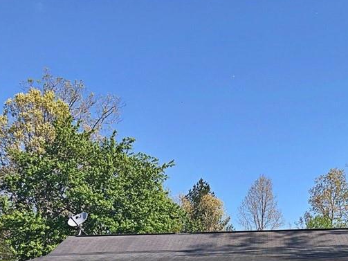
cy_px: 246
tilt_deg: +4.4
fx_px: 573
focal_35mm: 57
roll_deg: +1.9
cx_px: 301
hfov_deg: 32.4
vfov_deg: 24.7
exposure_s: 1/1263
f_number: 1.8
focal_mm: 3.99
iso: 20
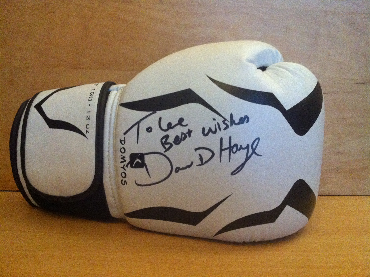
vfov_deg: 40.6
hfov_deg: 52.7
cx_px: 185
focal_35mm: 35
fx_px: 374
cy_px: 138
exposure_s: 1/15
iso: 640
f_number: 2.8
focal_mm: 3.85
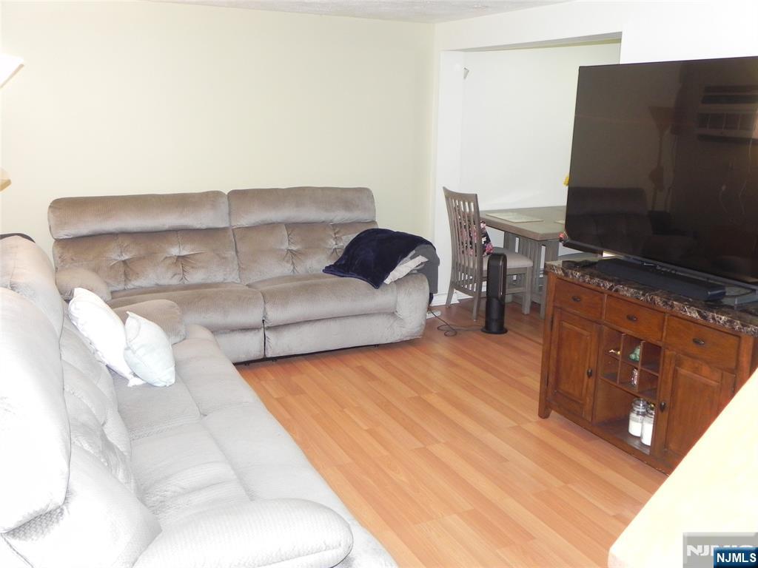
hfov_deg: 55.4
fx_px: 723
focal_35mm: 33
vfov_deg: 42.9
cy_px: 284
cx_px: 379
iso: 276
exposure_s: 1/30
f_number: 2.8
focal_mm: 5.9
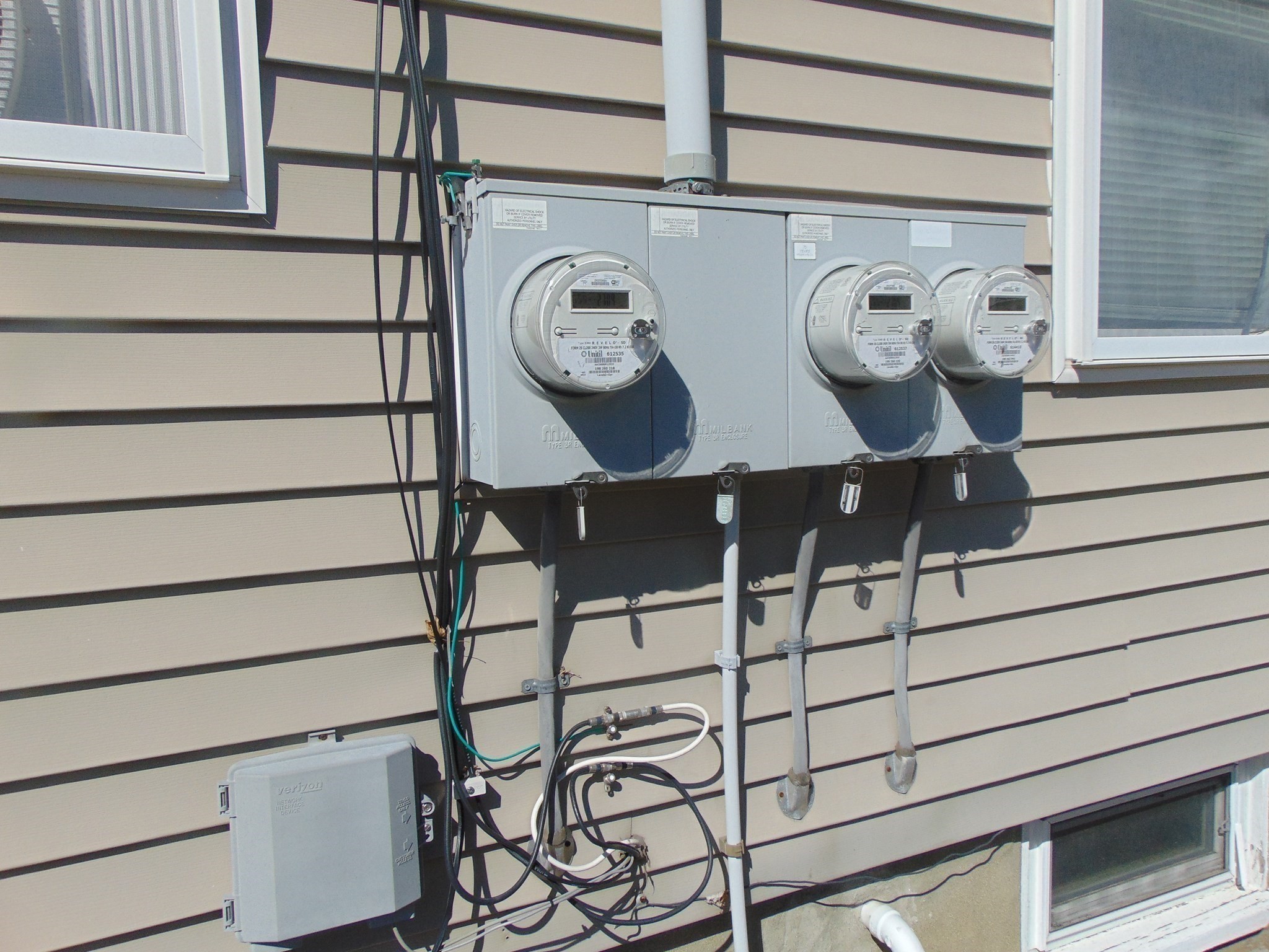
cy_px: 476
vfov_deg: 54.9
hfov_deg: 69.4
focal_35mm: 25
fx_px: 916
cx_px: 634
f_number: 7.7
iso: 80
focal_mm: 4.5
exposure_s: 1/250
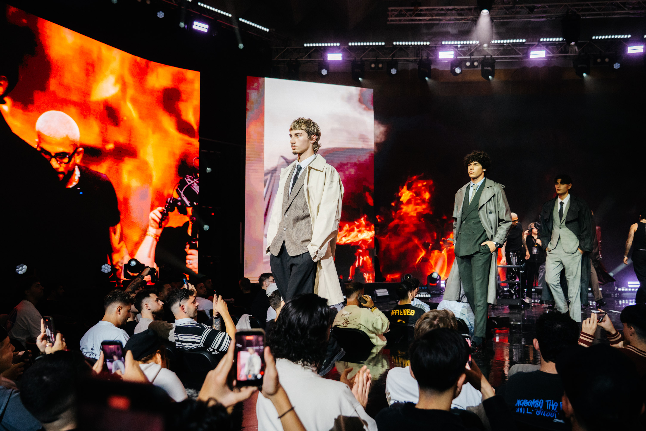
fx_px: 556
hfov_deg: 60.3
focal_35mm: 31
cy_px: 216
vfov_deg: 42.3
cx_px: 323
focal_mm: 31
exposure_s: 1/200
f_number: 4
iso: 2500
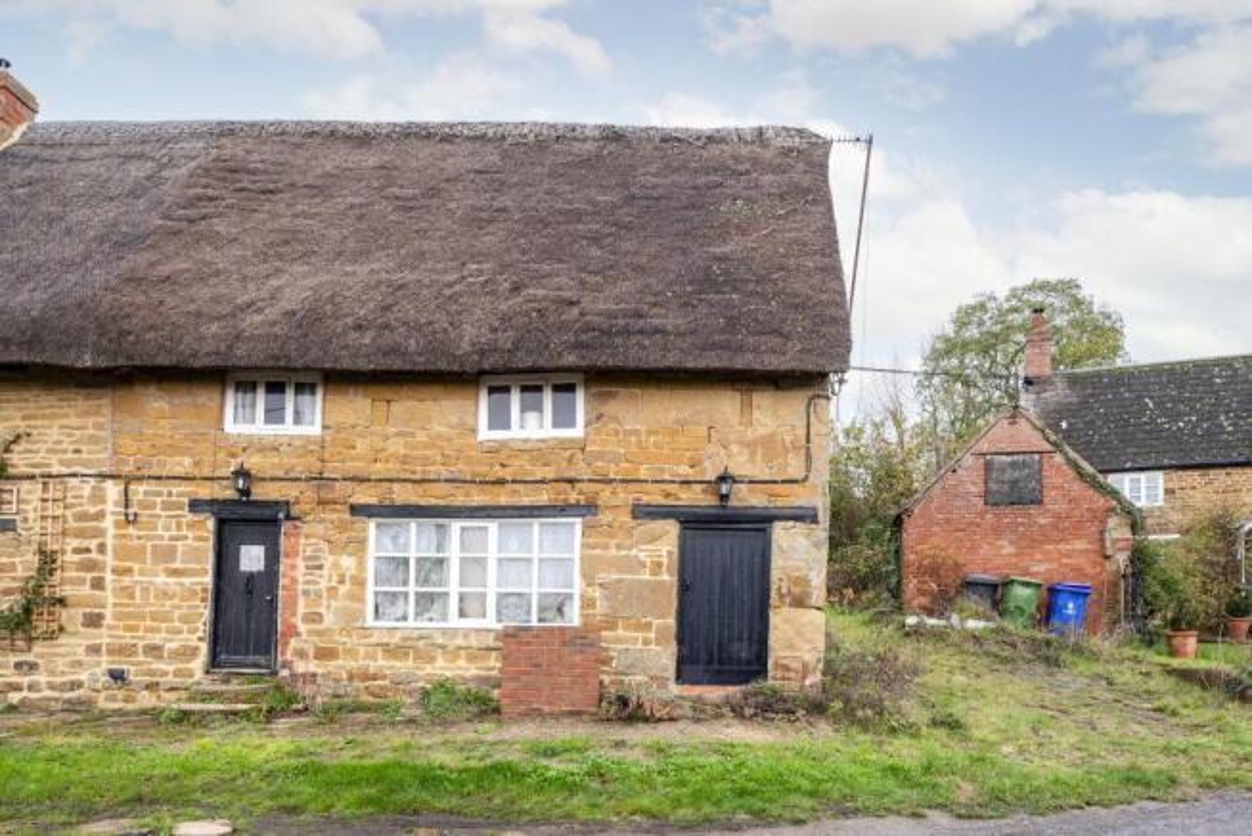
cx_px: 626
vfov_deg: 73.8
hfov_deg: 96.7
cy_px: 418
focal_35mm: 16
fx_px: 557
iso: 320
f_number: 8
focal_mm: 16
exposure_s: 1/25
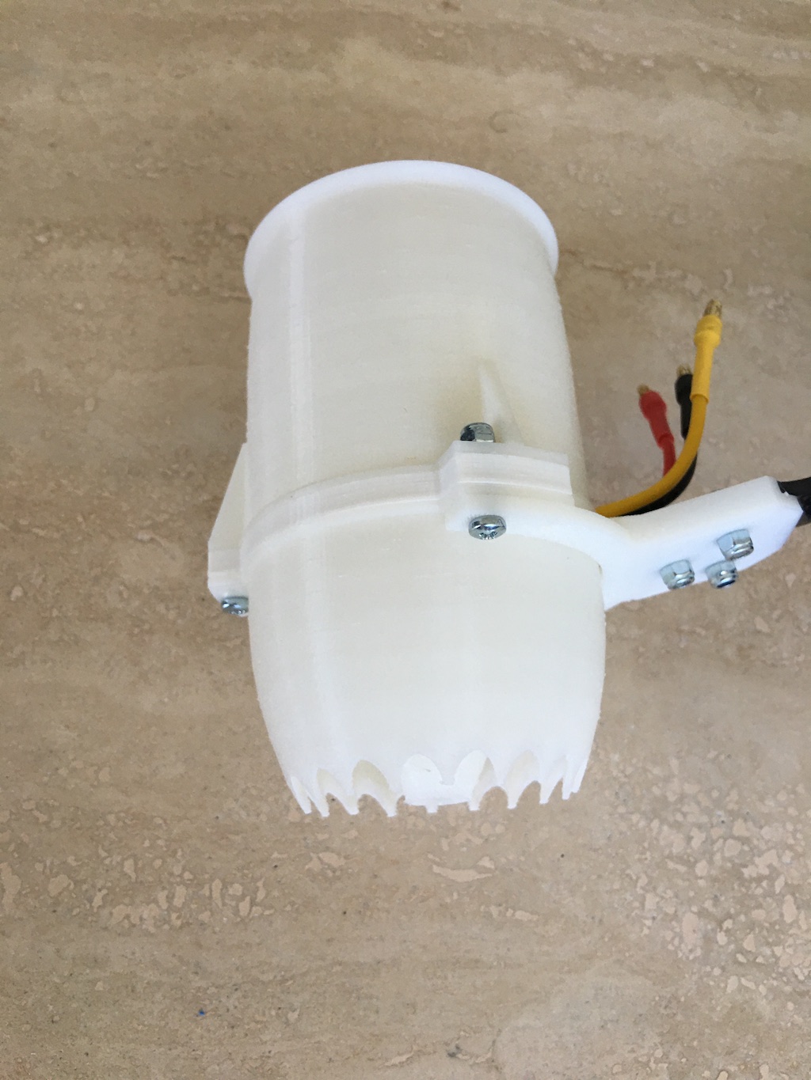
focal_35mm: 29
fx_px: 906
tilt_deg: -69.9
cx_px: 406
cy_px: 540
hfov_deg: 48.2
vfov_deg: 61.7
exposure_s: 1/30
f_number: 2.2
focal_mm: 4.15
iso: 32
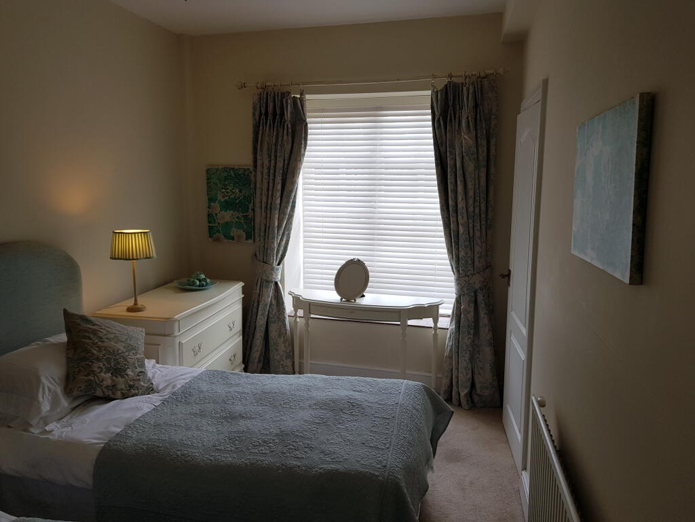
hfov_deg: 67.3
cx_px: 348
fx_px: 522
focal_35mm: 26
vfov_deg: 53.1
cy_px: 261
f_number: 1.7
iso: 40
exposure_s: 1/115
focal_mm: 4.2
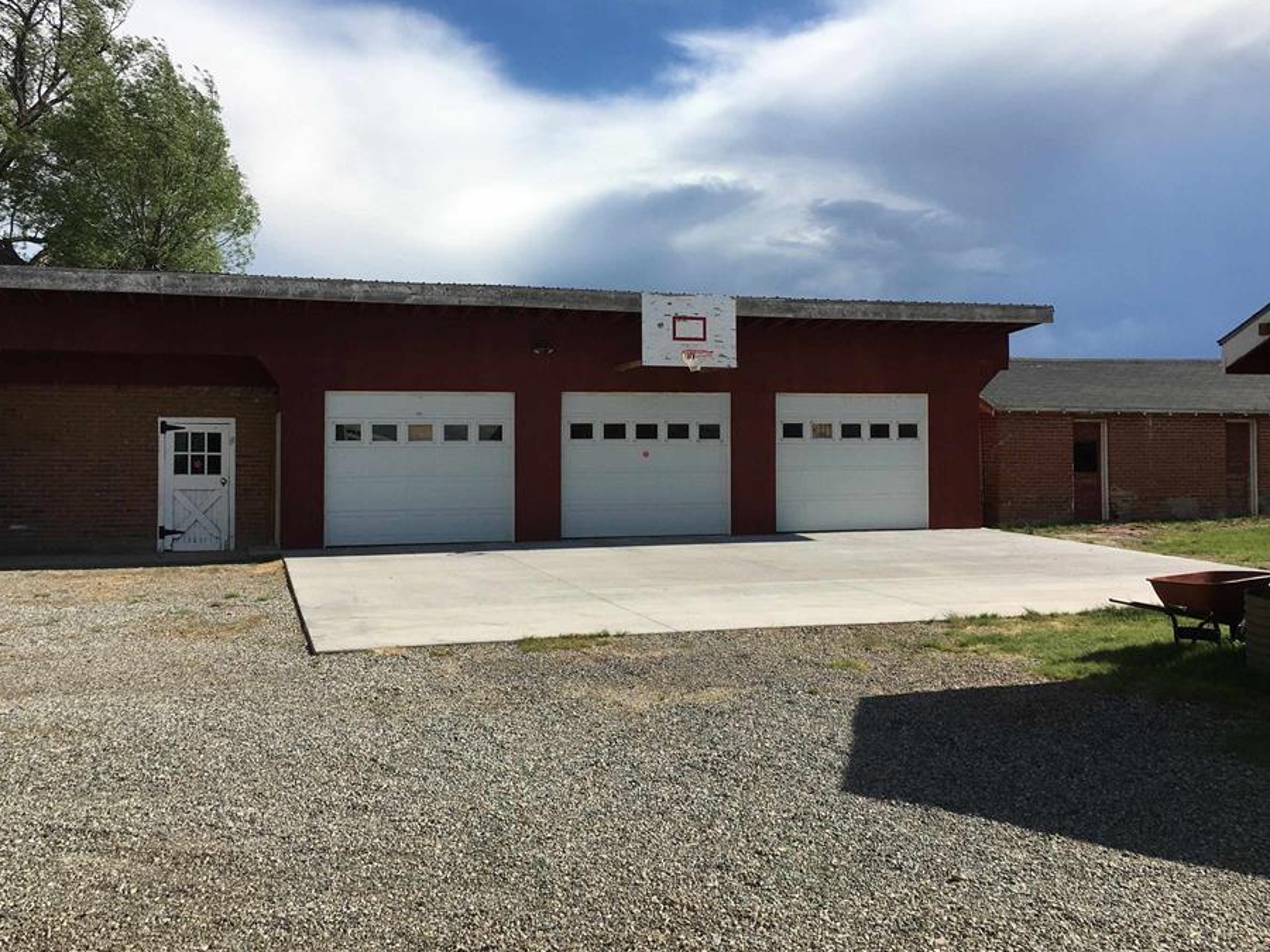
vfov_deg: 42.9
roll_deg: -0.2
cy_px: 419
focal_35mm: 33
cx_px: 605
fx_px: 1211
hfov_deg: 55.3
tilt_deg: +1.4
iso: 25
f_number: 2.2
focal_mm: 4.15
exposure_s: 1/2262
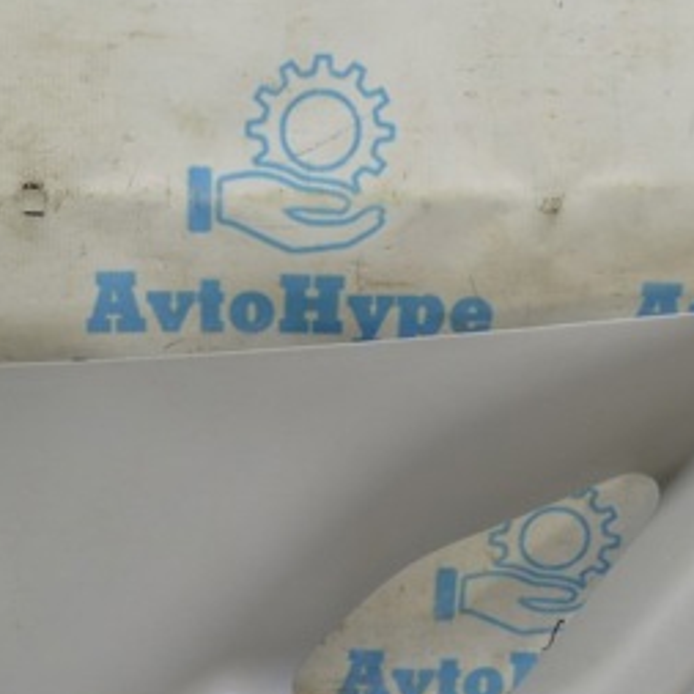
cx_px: 236
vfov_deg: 29.5
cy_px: 396
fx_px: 1316
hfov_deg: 29.4
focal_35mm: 58
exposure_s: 1/20
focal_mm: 18
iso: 400
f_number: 5.6
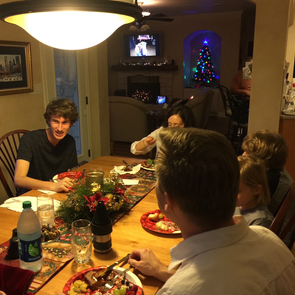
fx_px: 337
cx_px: 121
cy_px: 147
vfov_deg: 47.2
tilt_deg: -12.8
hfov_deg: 47.0
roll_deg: +1.1
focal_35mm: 35
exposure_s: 1/10
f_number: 2.2
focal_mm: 4.15
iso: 100
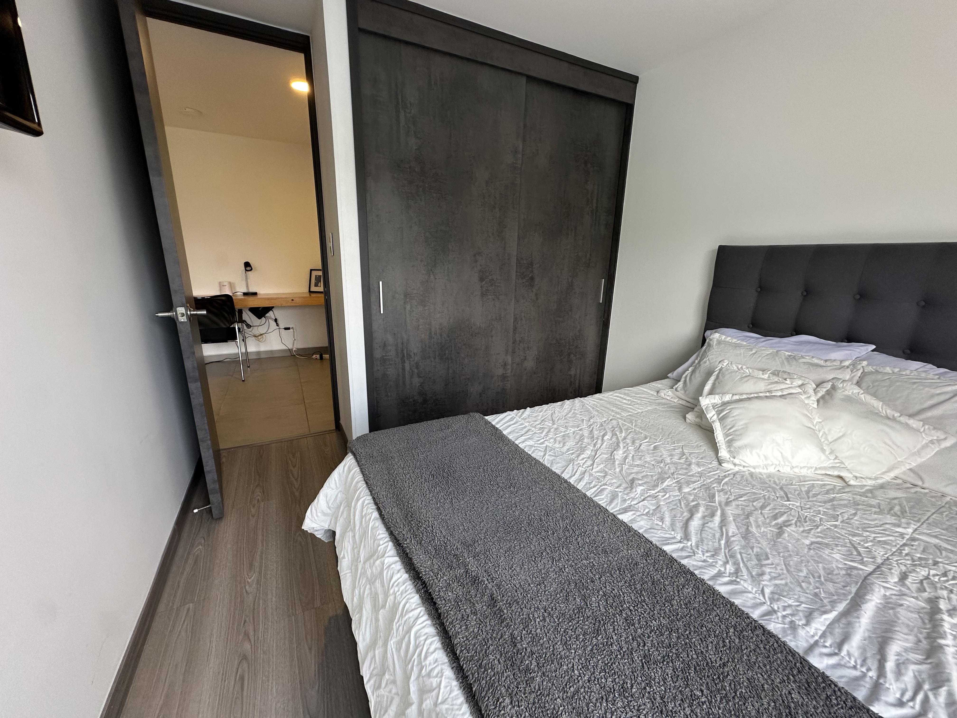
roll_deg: -1.8
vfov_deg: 85.7
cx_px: 478
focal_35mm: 14
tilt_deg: -14.3
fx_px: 387
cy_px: 359
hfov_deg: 102.1
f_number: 2.2
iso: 125
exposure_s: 1/99
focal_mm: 2.22
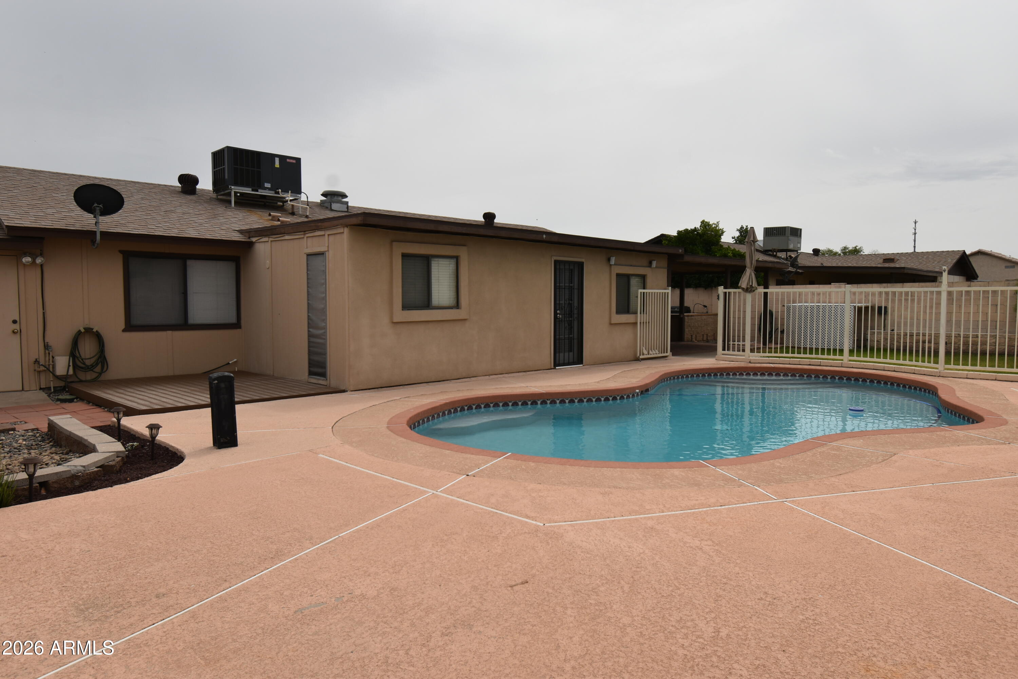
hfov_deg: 77.3
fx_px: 636
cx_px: 509
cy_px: 340
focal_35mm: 22
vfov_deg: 56.2
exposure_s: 1/400
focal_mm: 15
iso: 100
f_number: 10
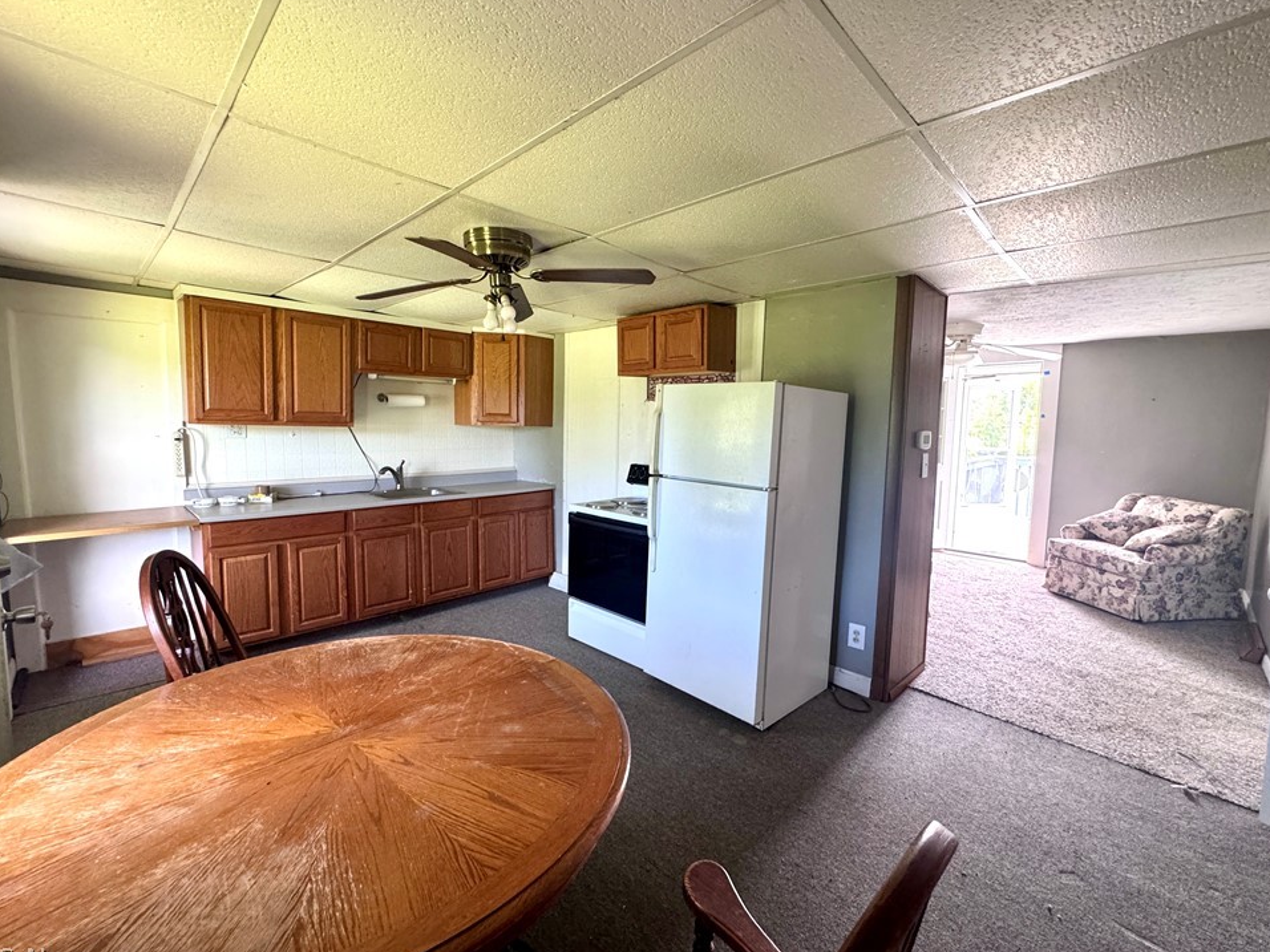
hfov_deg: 98.2
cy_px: 471
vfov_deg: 81.7
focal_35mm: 15
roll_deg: -0.6
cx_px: 630
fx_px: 550
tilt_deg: -5.4
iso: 320
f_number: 2.2
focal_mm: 2.22
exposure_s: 1/72
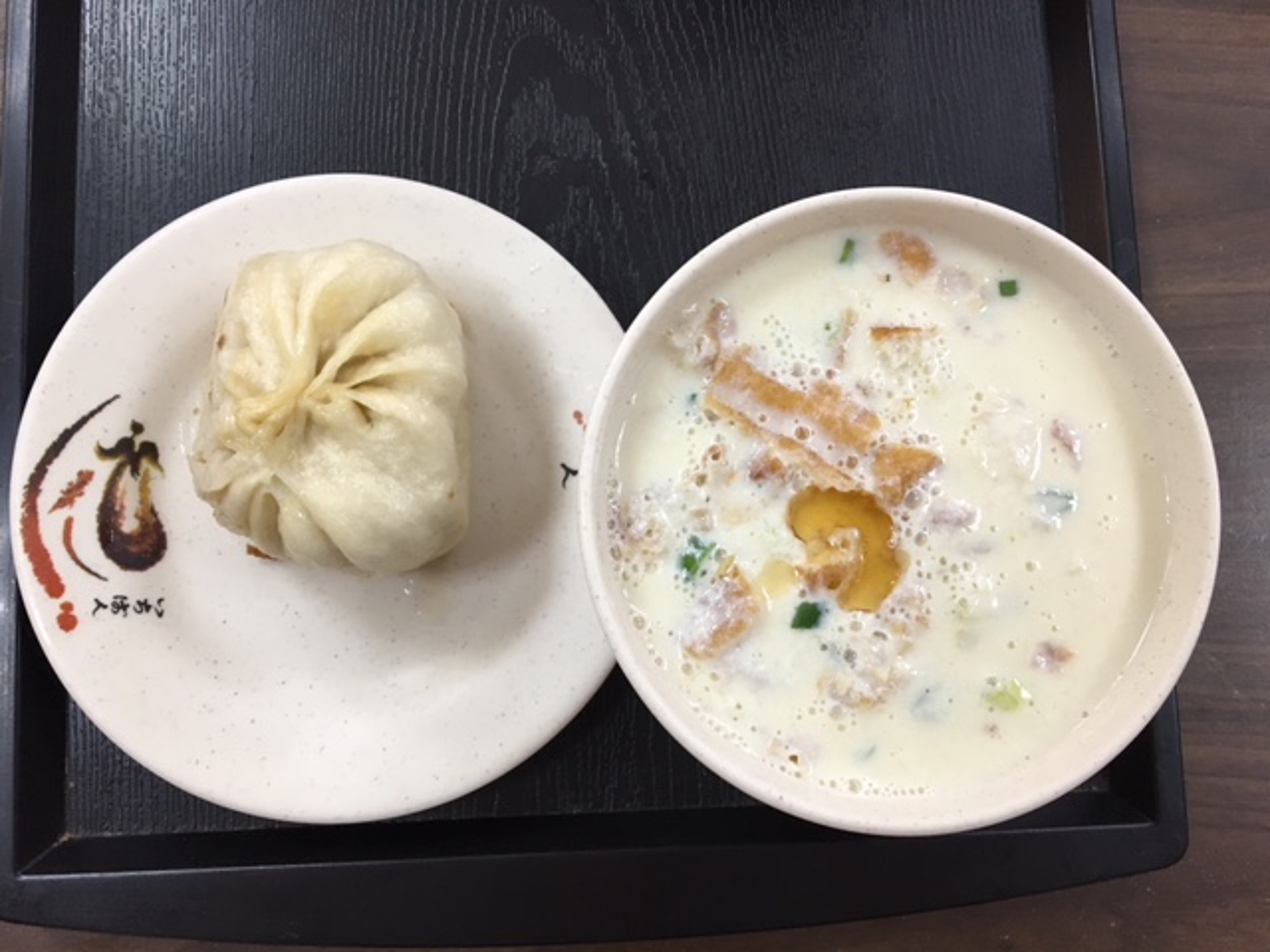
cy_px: 476
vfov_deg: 48.2
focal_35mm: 29
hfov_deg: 61.7
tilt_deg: -83.9
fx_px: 1064
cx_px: 635
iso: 80
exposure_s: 1/30
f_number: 2.2
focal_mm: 4.15
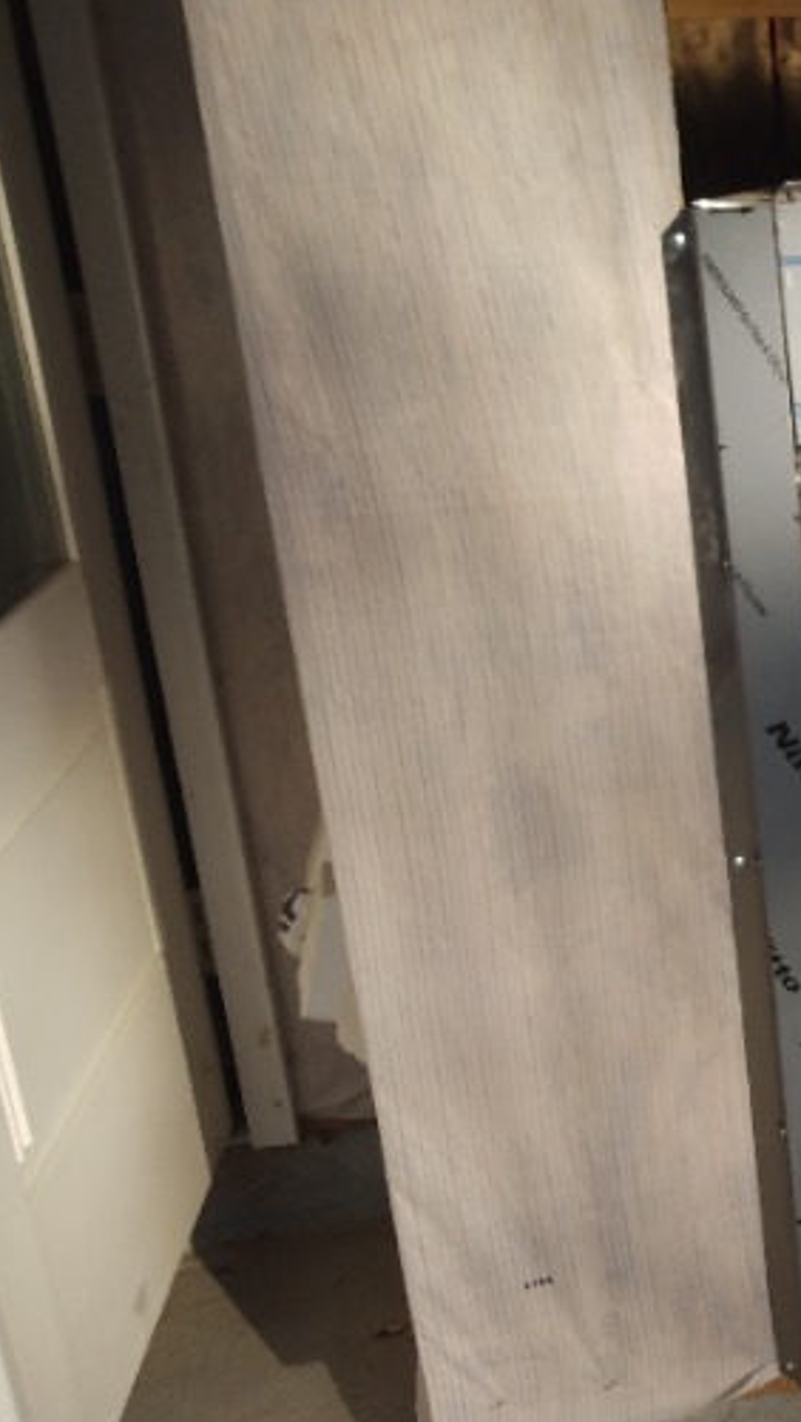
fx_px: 1510
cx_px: 1139
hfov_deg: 24.4
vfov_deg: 50.3
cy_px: 815
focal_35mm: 40
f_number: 2
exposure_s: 1/507
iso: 100
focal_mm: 3.54
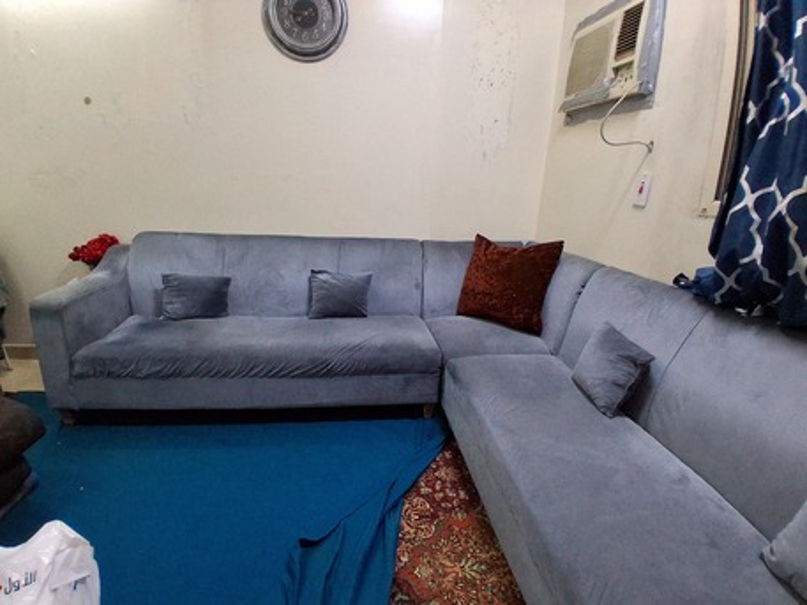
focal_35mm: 17
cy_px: 302
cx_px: 404
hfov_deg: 91.0
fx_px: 396
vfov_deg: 74.8
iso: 400
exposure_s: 1/40
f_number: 2.2
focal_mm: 1.4
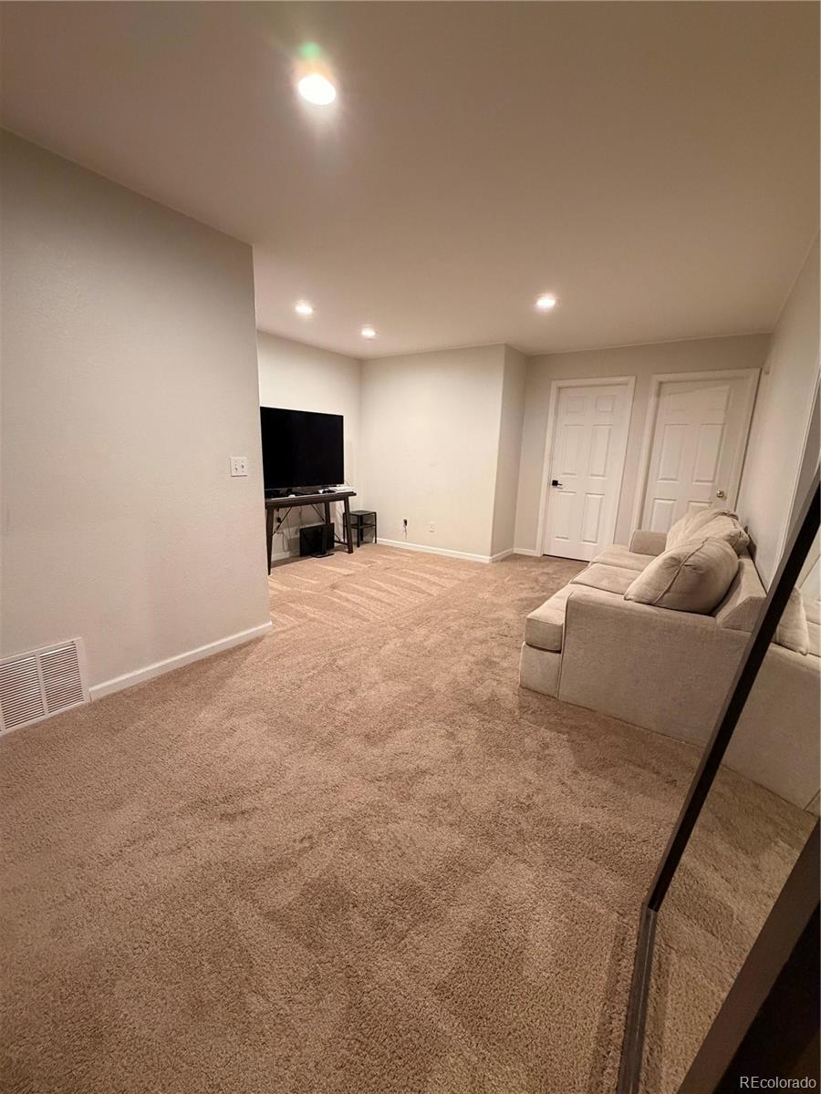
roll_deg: -1.5
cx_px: 410
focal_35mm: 14
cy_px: 547
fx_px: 443
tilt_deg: -12.6
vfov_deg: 102.1
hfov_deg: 85.7
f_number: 2.2
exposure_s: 1/60
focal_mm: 2.22
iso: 500
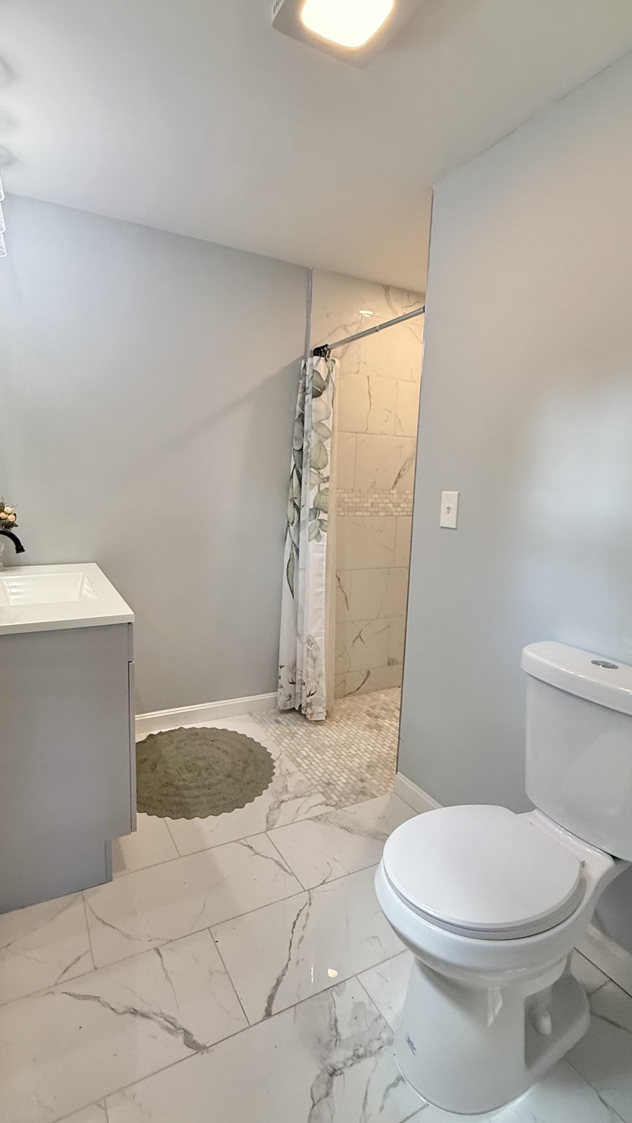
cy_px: 560
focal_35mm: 18
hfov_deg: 61.0
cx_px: 307
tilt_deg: -7.4
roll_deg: -1.7
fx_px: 536
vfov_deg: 92.7
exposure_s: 1/120
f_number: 2.2
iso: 200
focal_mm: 2.22
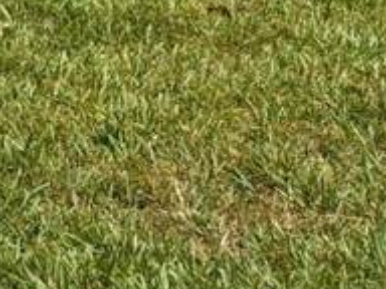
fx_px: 2007
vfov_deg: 7.1
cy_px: -650
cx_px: -810
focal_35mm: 180
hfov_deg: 8.8
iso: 65
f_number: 1.73
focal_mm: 4.38
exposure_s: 1/3344
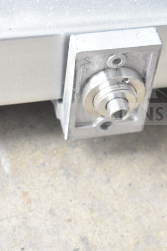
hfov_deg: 13.4
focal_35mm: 102
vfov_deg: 20.0
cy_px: 88
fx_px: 709
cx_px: 116
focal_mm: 40
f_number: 5
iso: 1600
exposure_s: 1/80
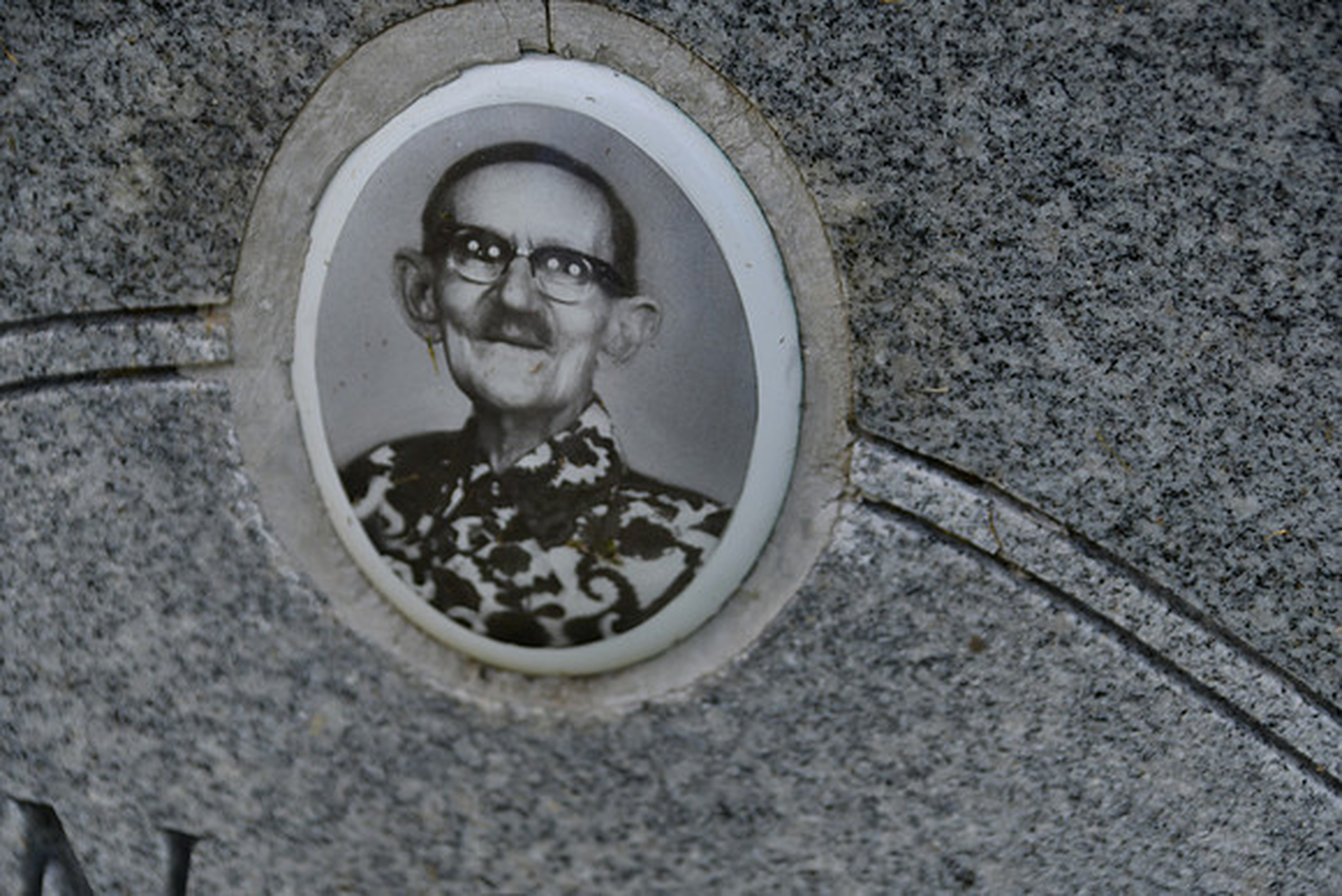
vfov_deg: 6.8
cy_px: 448
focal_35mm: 202
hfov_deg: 10.2
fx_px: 7532
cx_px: 671
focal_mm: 135
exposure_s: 1/500
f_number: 7.1
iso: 200
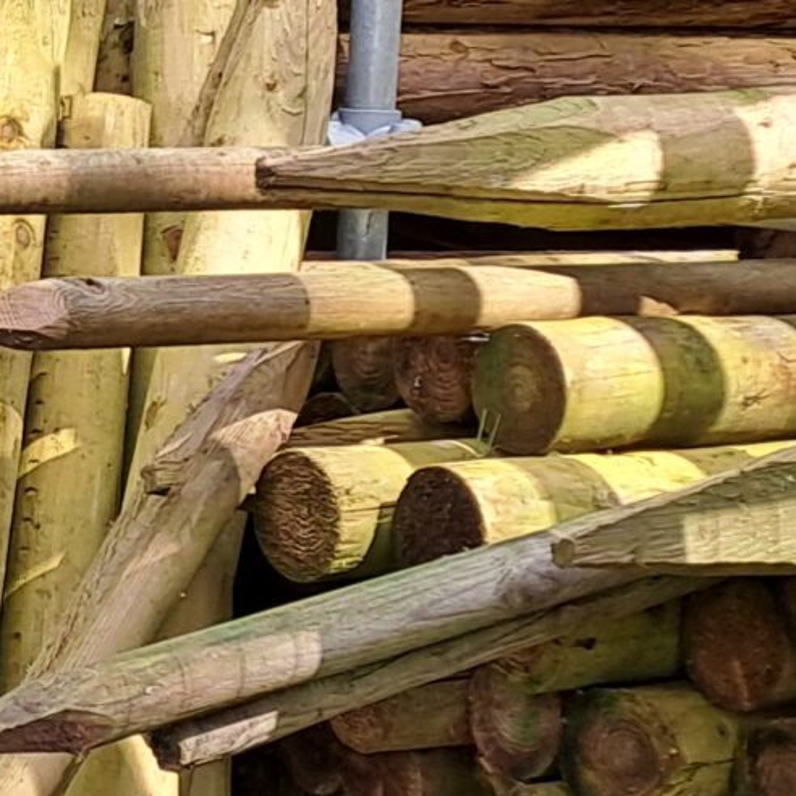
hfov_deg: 14.1
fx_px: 2992
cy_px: 246
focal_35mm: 115
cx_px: -427
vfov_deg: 15.1
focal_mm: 4.65
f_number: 1.8
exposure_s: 1/377
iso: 32
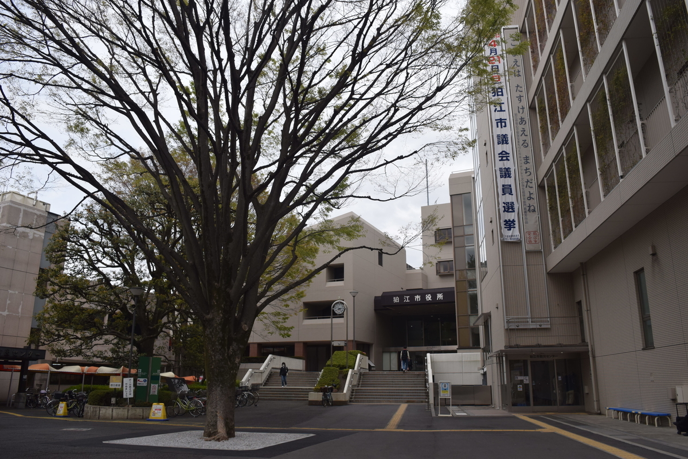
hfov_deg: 67.4
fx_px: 516
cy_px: 230
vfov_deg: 47.9
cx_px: 344
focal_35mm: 27
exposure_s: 1/1600
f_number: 5.6
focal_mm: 18
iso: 400
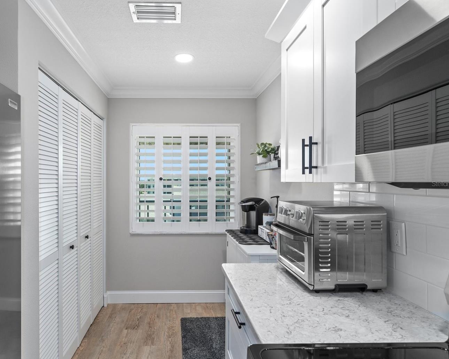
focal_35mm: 21
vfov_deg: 65.5
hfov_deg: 76.9
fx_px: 279
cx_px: 184
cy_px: 184
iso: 320
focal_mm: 18
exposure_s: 1/10
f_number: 8
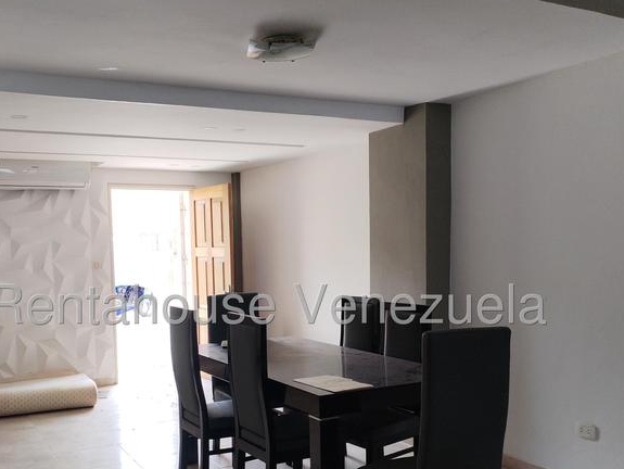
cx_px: 269
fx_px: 776
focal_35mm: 43
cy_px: 304
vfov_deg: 33.4
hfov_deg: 43.7
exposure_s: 1/40
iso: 193
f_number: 1.8
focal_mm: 4.75
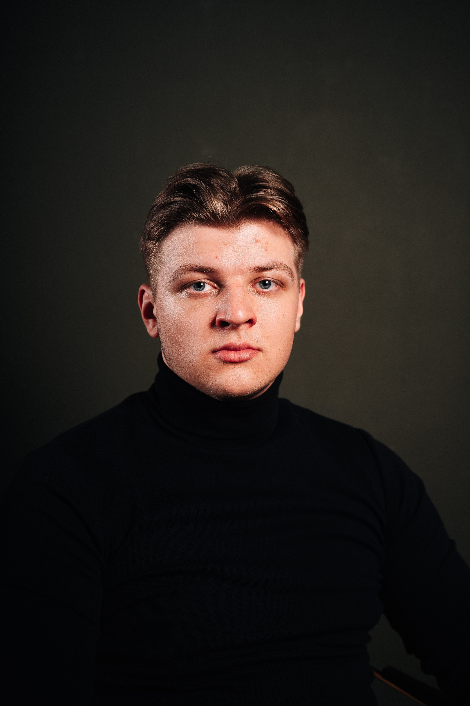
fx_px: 979
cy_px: 353
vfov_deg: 39.6
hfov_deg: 27.0
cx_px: 235
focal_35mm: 50
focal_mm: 50
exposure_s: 1/160
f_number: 4
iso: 125
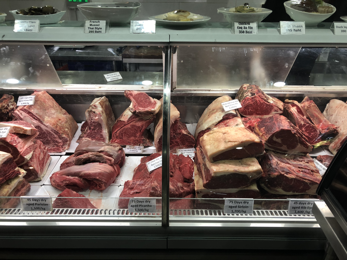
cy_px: 130
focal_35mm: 28
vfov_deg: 49.7
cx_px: 174
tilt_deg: -26.7
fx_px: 281
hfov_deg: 63.4
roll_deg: +0.0
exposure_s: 1/17
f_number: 1.8
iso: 40
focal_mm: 3.99
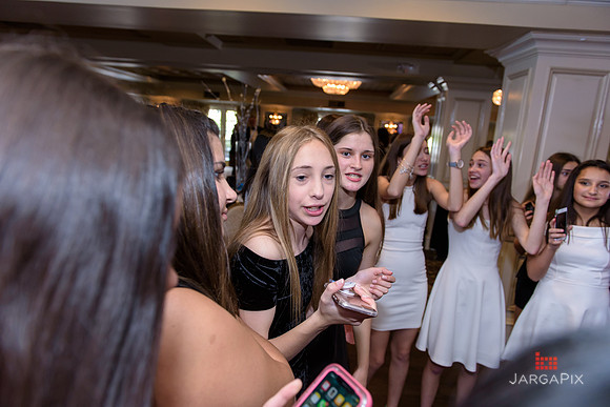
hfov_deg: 73.7
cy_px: 204
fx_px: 407
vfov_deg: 53.2
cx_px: 305
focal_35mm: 24
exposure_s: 1/125
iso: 1600
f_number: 3.2
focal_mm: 24
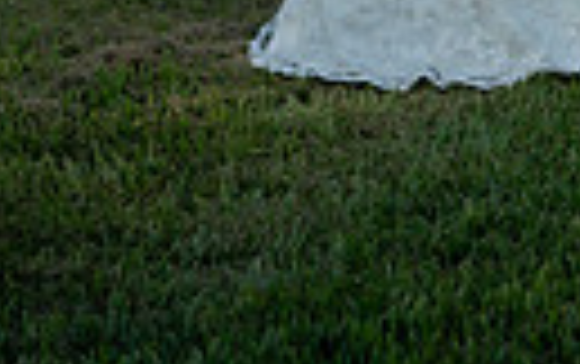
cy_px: -517
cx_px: 553
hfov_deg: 14.5
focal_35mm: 142
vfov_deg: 8.5
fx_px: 2248
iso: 500
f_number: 4.5
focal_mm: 40
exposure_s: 1/2000
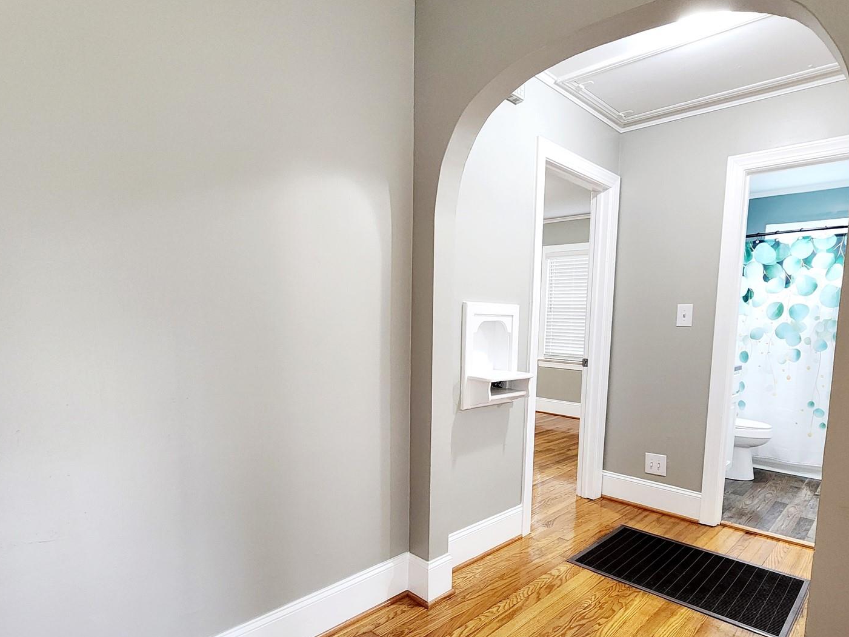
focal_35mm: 19
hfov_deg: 84.4
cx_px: 467
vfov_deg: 68.0
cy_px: 384
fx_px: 466
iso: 320
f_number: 2.2
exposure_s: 1/30
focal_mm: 2.2
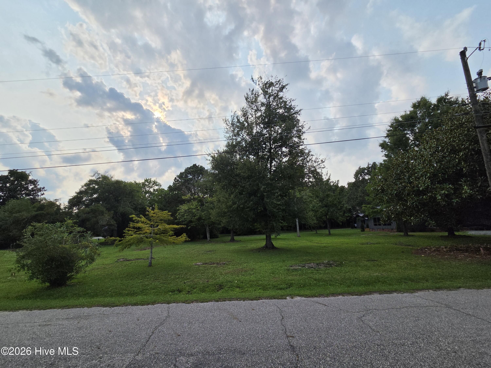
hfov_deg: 106.2
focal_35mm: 13
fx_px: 184
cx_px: 246
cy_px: 184
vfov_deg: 89.9
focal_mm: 2.2
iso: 100
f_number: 2.2
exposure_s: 1/6441
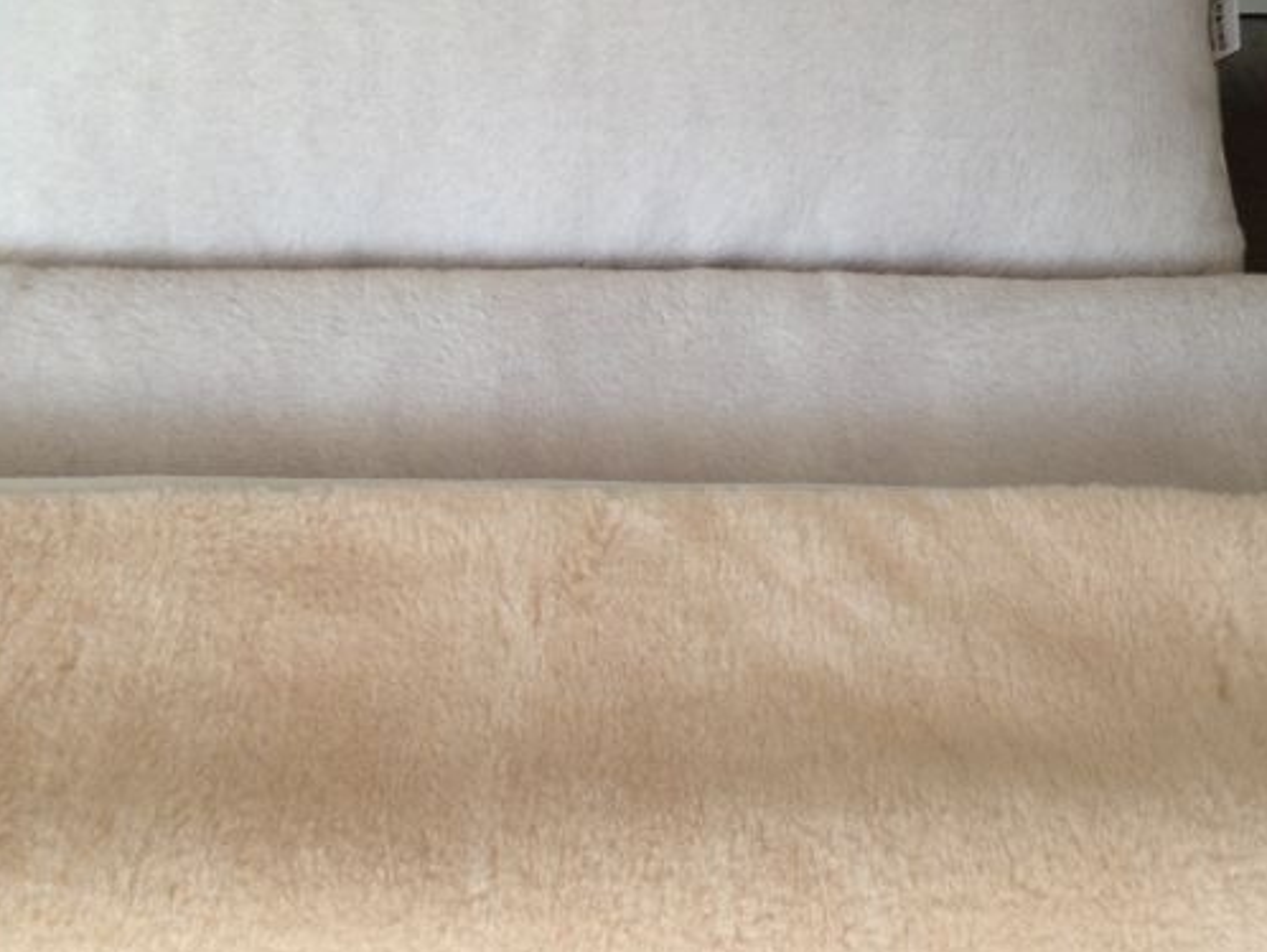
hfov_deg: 36.2
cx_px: 623
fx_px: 1941
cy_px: 387
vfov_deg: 27.5
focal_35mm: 53
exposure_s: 1/20
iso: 50
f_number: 2.4
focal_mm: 4.13
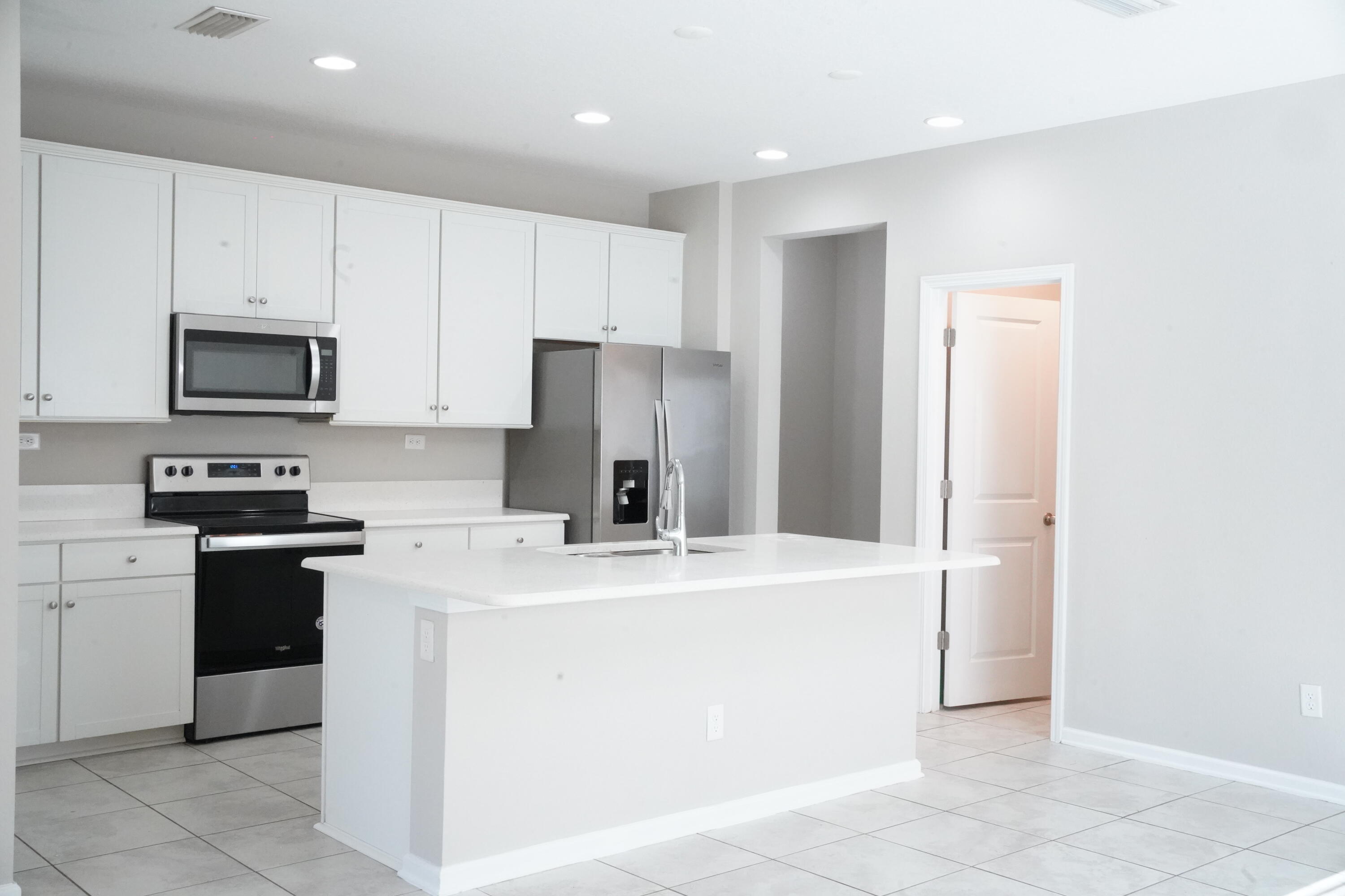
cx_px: 672
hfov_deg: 54.4
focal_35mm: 35
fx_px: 1308
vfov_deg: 37.9
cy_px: 448
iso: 12800
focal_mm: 35
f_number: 18
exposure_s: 1/60
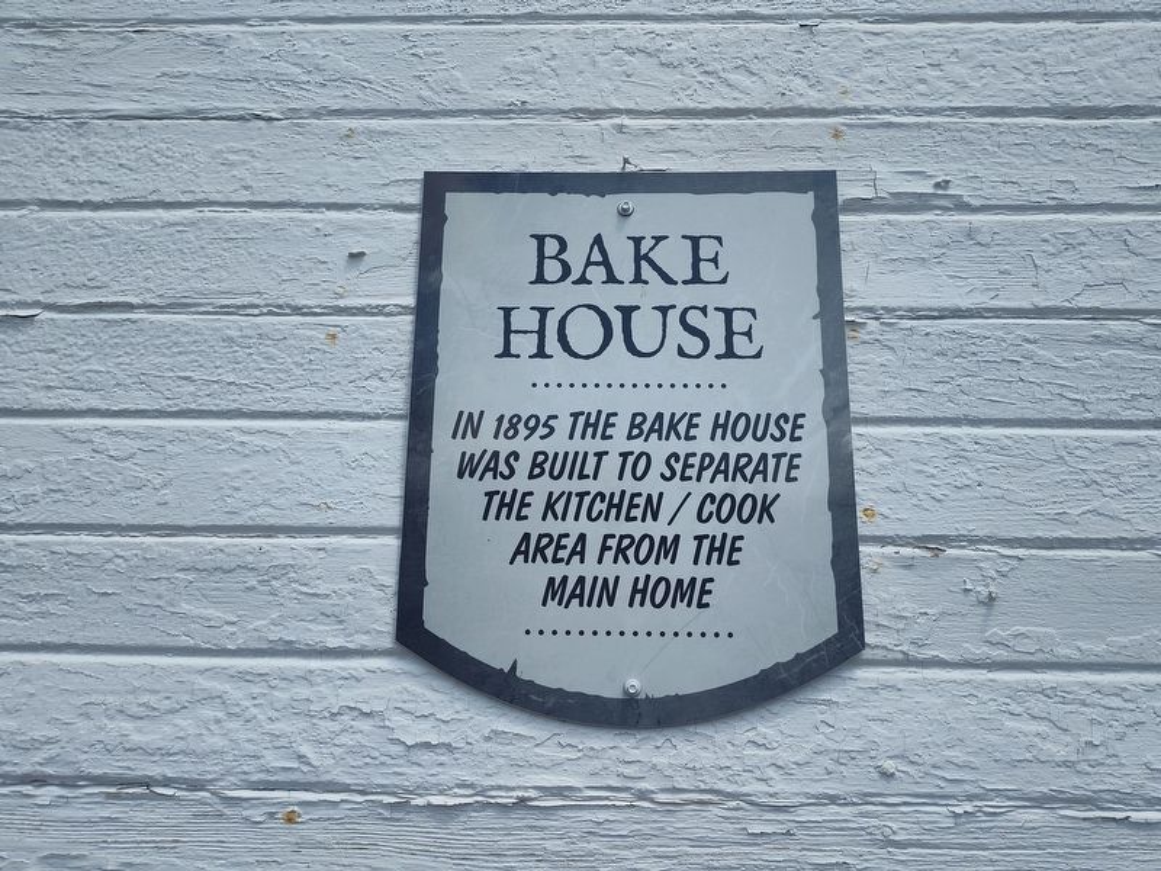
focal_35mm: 23
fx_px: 771
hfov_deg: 73.9
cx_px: 580
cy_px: 436
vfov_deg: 58.9
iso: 100
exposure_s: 1/1263
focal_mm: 5.56
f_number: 1.8
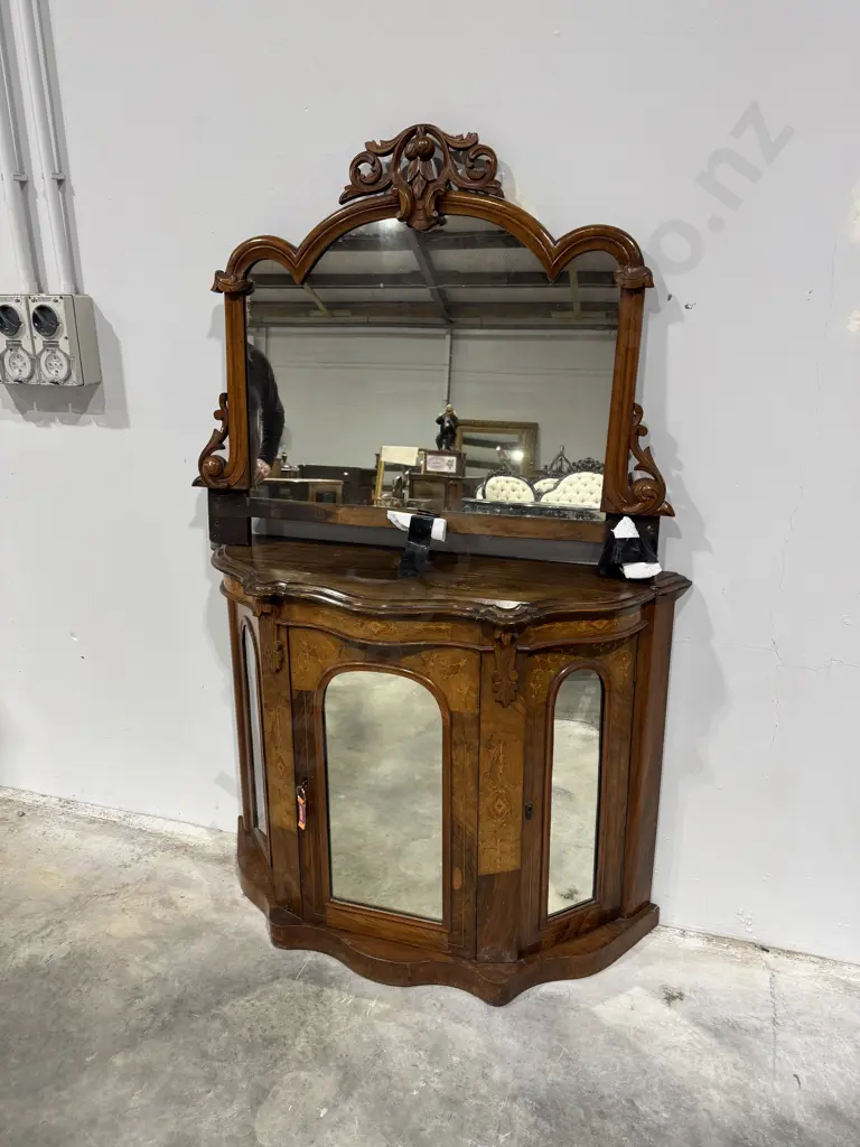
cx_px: 430
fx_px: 795
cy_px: 574
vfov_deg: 71.6
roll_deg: +0.3
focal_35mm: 24
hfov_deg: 56.8
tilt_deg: -17.5
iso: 160
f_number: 1.78
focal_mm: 6.76
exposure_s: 1/121
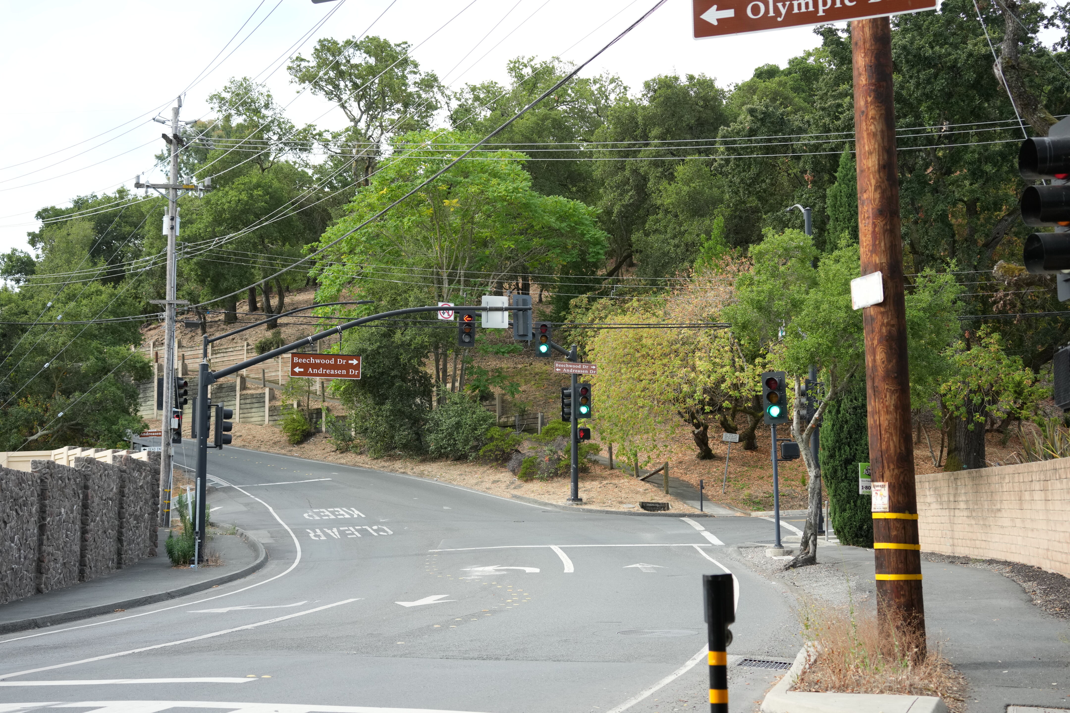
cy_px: 356
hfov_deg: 39.6
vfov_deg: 27.0
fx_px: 1486
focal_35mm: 50
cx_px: 535
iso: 640
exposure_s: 1/800
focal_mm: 50
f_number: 4.5
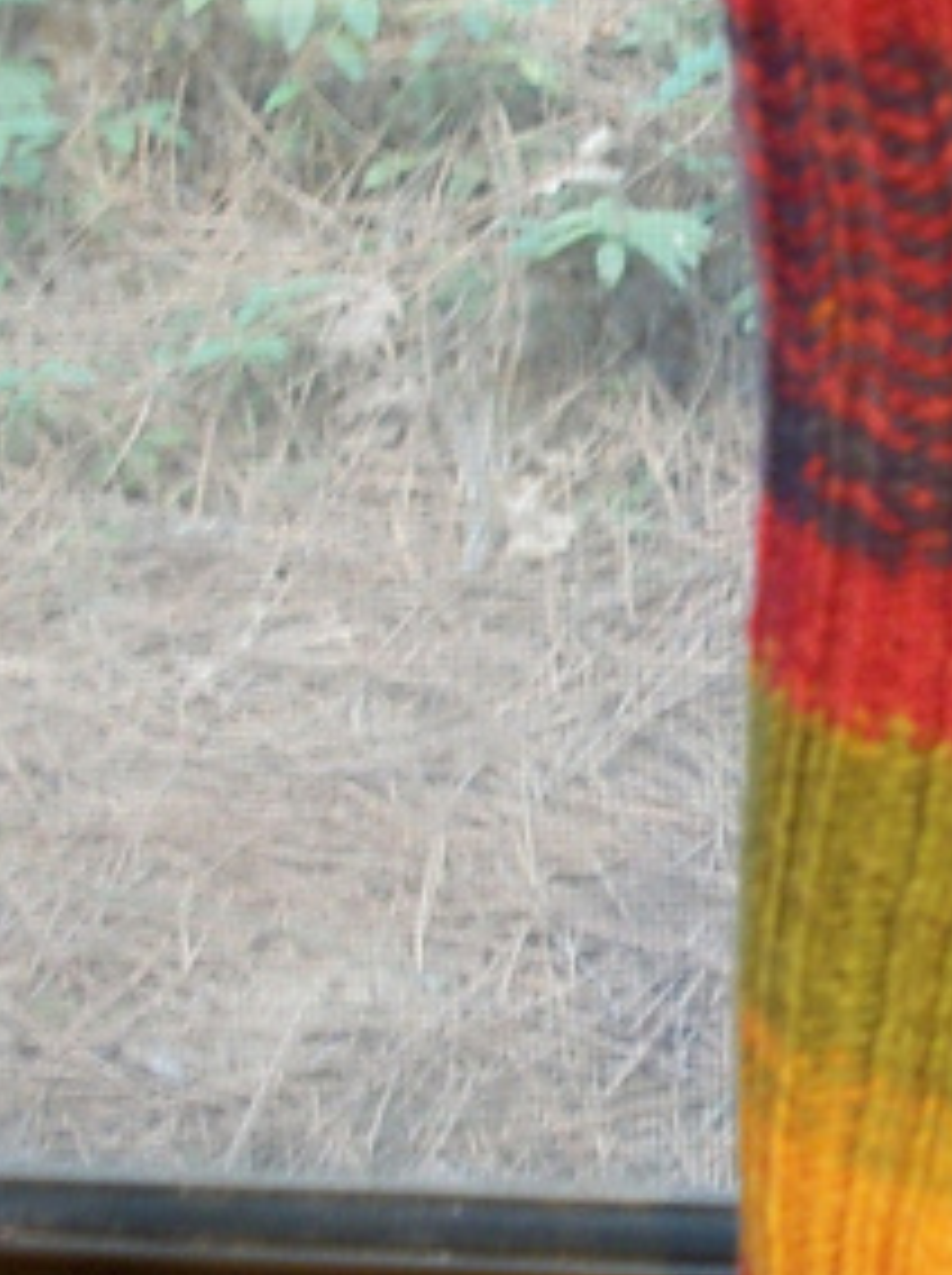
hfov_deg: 18.3
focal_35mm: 79
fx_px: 2906
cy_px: 714
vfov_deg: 24.7
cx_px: 851
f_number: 3.1
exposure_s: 1/8
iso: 237
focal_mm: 6.3
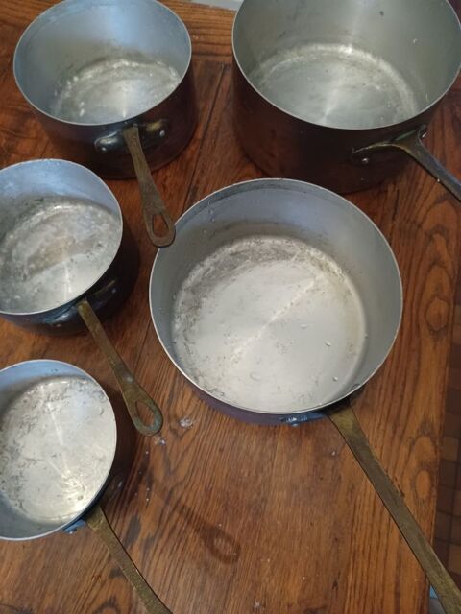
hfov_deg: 54.9
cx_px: 230
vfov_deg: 69.4
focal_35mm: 25
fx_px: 444
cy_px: 307
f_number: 1.8
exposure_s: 1/17
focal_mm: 4.6
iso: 1250
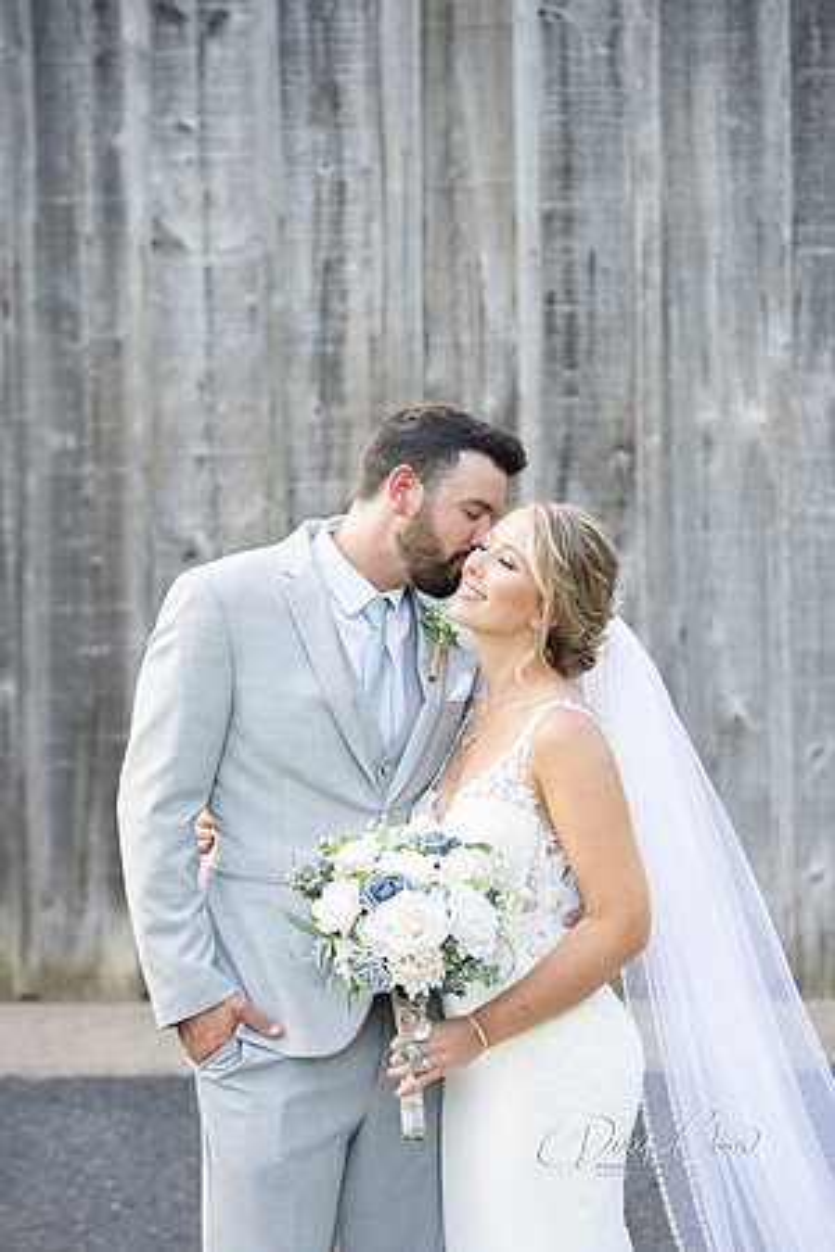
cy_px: 626
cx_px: 418
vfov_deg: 13.7
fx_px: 5218
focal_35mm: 150
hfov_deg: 9.1
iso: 800
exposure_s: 1/250
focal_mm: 150
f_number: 4.5
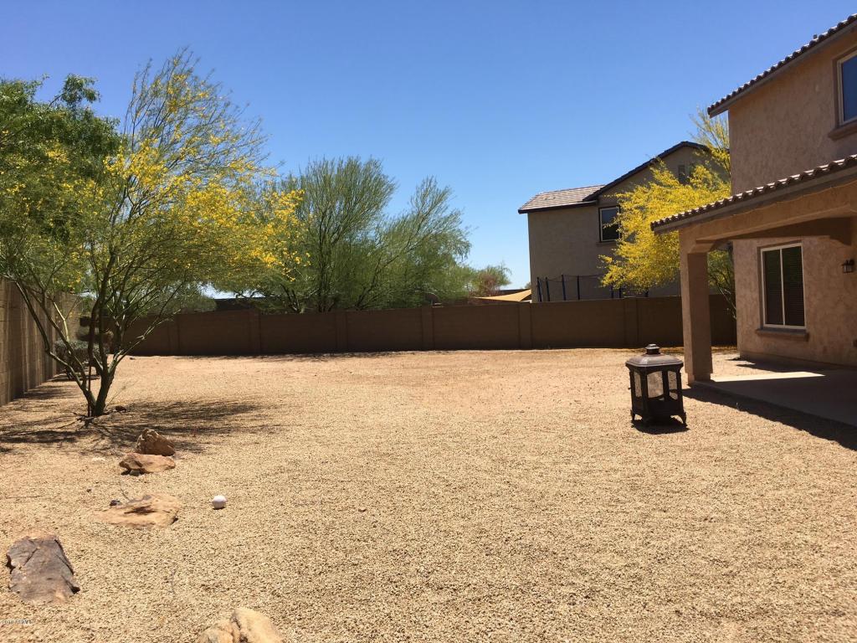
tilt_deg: -1.4
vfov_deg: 48.2
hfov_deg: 61.7
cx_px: 428
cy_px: 322
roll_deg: +4.0
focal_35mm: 29
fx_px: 718
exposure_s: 1/1570
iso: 25
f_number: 2.2
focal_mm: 4.15
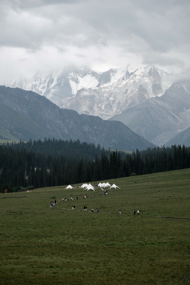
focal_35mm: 120
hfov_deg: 11.4
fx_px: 950
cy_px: 142
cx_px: 95
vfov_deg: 17.1
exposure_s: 1/250
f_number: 4
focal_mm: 80
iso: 250
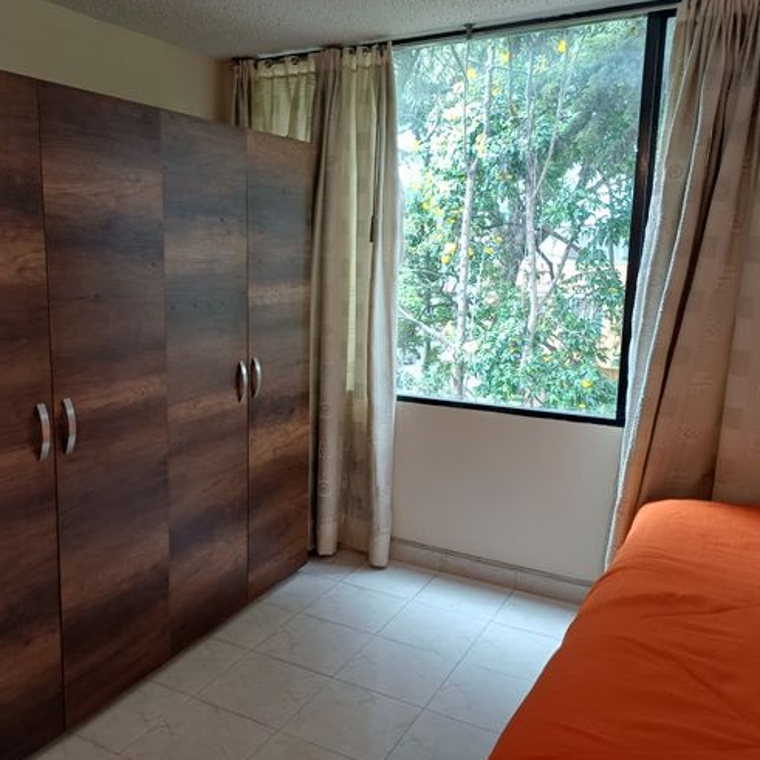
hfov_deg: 53.6
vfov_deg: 54.0
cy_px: 378
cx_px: 301
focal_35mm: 30
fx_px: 745
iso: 80
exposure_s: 1/50
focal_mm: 4.65
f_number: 1.8
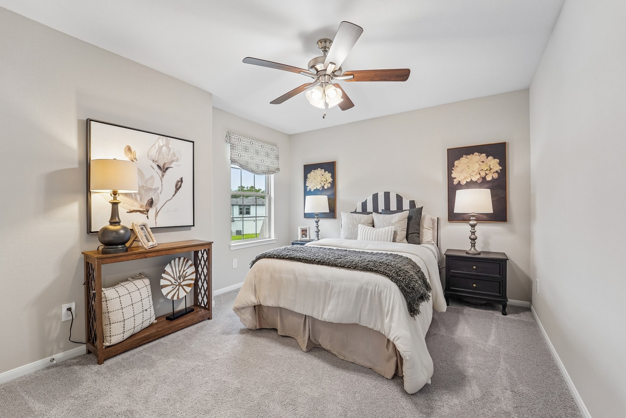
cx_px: 313
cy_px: 209
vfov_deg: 81.2
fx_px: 243
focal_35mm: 14
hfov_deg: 104.3
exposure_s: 1/25
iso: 500
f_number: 8
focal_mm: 14
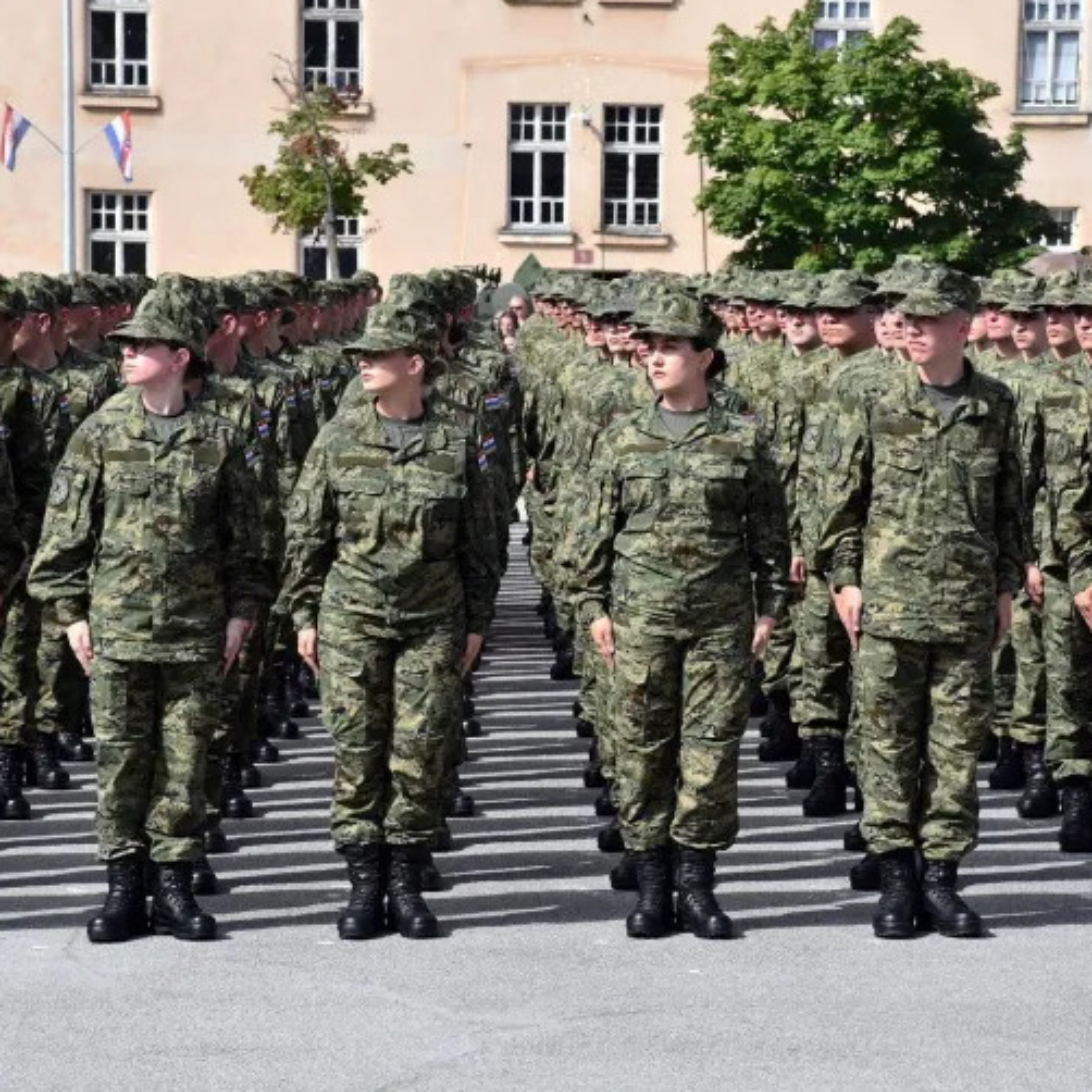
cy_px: 543
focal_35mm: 144
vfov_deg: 12.1
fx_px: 5139
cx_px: 609
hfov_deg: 12.1
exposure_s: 1/2000
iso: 2000
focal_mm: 75
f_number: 11
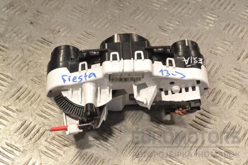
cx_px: 124
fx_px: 568
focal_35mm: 82
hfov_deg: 24.6
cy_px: 82
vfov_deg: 16.6
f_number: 9
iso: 3200
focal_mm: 55
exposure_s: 1/320
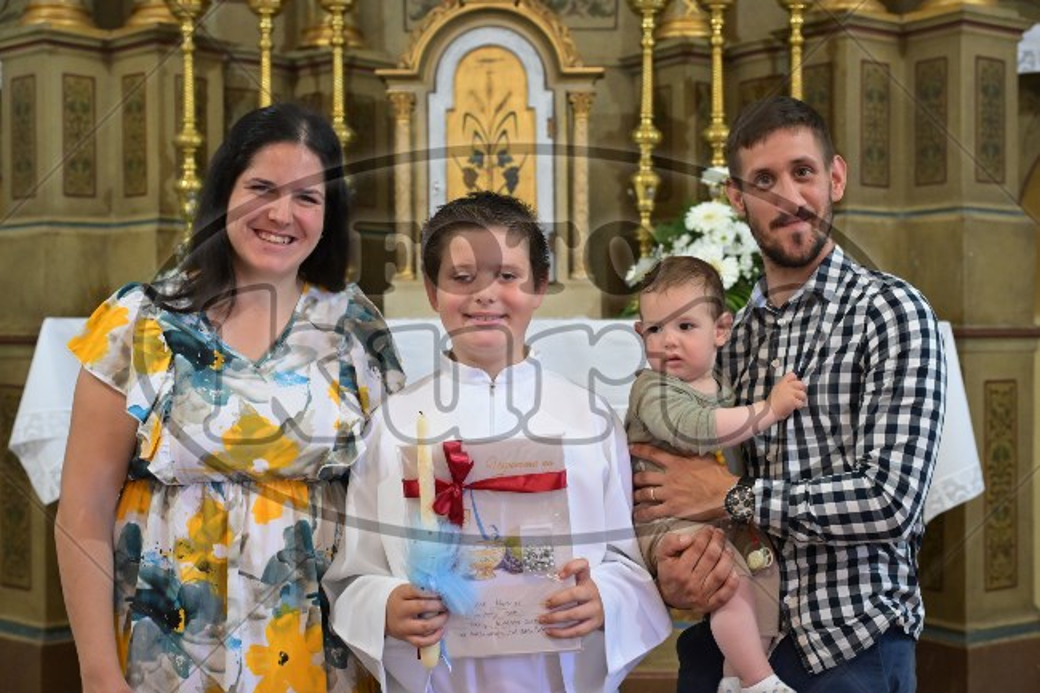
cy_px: 346
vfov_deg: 25.0
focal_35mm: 54
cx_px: 520
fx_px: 1560
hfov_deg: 36.9
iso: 5000
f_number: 5
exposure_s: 1/125
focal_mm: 54
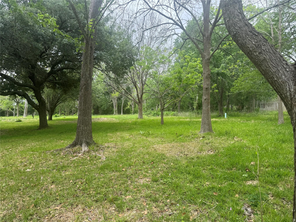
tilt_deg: -0.5
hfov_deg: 71.6
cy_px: 111
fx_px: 205
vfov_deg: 56.8
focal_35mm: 24
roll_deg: +0.9
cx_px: 148
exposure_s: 1/888
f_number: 1.78
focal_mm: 6.76
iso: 80
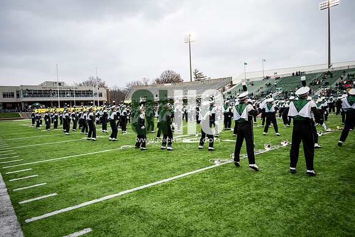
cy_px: 118
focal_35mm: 24
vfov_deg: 53.2
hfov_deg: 73.7
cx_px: 178
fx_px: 237
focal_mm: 24
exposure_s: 1/500
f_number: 2.8
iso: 100
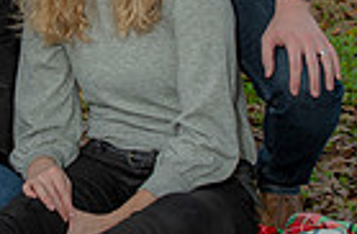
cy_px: -129
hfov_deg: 7.0
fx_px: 2909
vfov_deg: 4.6
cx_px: -61
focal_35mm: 295
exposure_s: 1/200
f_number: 5.6
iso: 160
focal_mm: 70
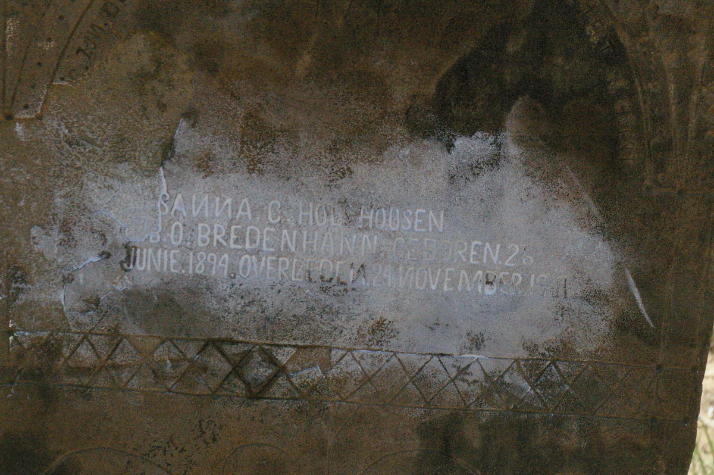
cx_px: 357
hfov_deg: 24.6
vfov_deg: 16.5
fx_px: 1635
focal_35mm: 82
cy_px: 238
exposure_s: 1/3000
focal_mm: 55
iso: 3200
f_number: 9.5
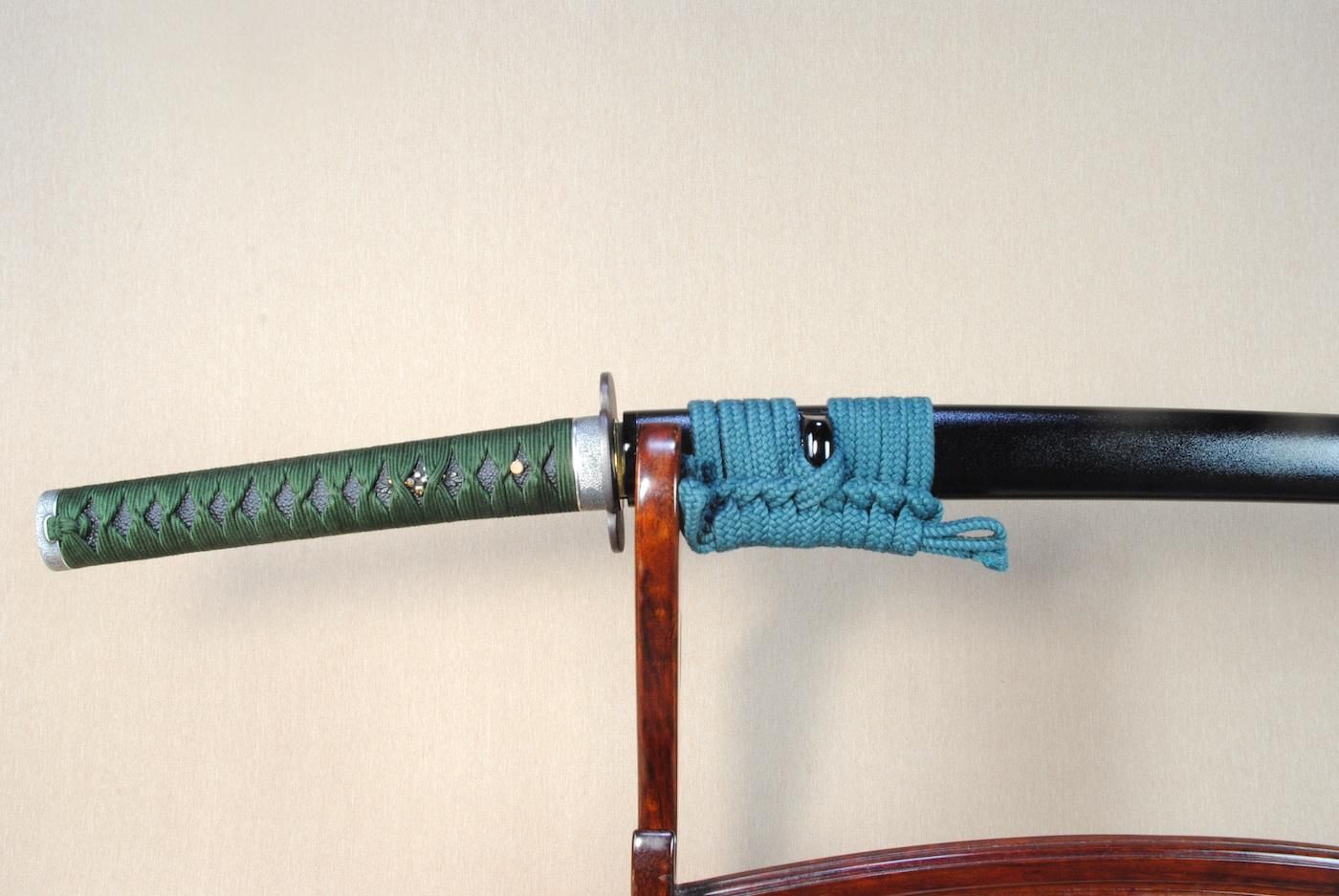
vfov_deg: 43.7
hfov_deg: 61.9
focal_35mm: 30
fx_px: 1117
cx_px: 670
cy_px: 448
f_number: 11
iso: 400
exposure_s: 1/2
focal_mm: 20
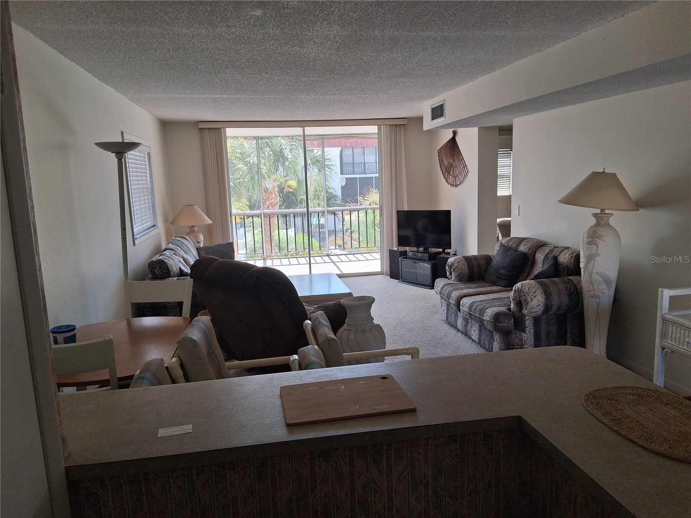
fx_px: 519
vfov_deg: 53.1
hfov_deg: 67.3
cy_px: 259
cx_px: 346
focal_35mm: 26
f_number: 1.8
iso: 40
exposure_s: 1/100
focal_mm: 3.98
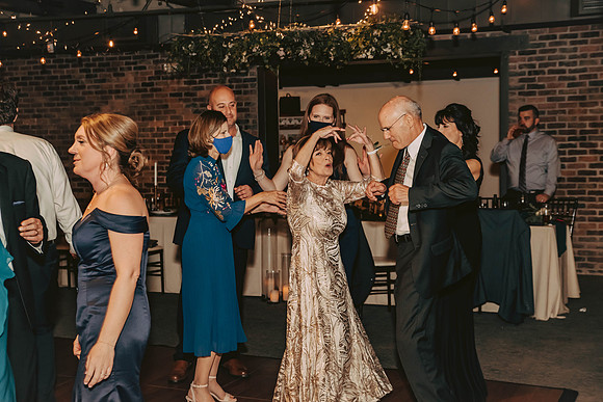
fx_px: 938
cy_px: 201
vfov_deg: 24.2
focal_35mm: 56
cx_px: 302
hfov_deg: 35.6
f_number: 4.5
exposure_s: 1/125
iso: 1250
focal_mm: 56
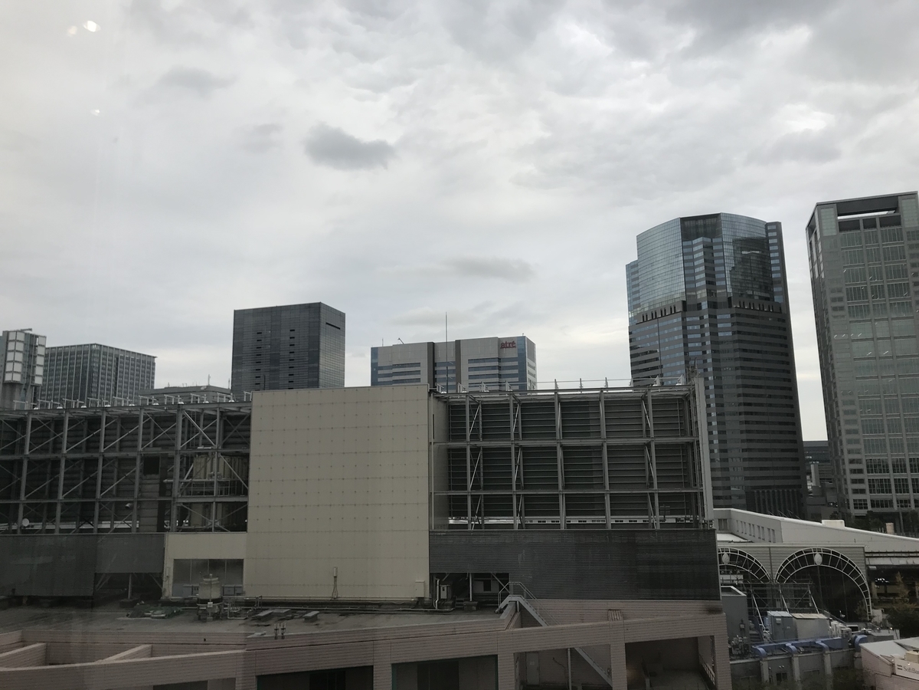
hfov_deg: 63.4
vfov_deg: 49.7
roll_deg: +1.9
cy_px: 345
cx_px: 460
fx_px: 743
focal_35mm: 28
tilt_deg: +11.6
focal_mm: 3.99
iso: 20
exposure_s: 1/211
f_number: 1.8
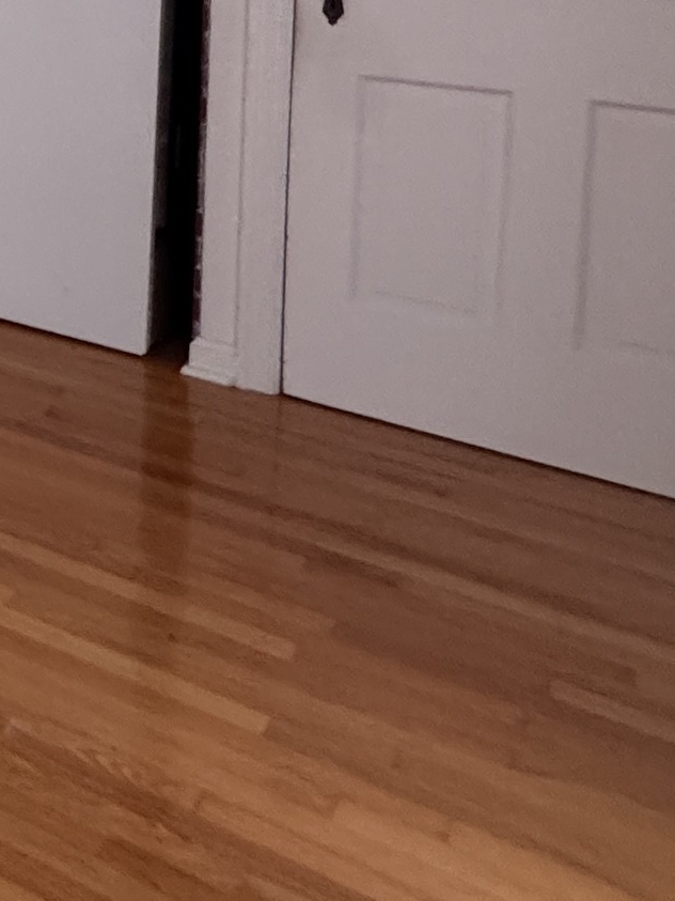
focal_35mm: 51
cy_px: -113
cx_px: -774
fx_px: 1326
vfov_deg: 32.5
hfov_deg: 17.3
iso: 320
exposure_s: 1/97
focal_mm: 2.22
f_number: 2.2
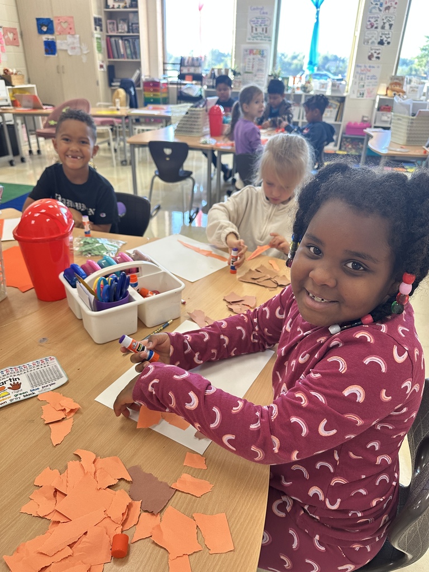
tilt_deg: -28.5
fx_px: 397
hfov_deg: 56.8
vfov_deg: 71.6
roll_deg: -3.3
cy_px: 286
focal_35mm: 24
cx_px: 214
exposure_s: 1/60
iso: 200
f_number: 1.78
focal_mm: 6.86
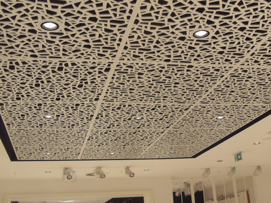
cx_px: 146
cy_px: 79
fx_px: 407
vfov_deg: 28.0
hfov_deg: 36.8
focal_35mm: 52
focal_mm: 6.6
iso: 200
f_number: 3.5
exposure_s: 1/60
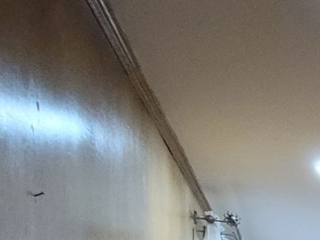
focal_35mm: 68
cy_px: 438
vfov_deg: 17.4
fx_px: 629
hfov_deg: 17.2
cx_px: 691
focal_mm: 2.2
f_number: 2.2
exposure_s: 1/24
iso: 800
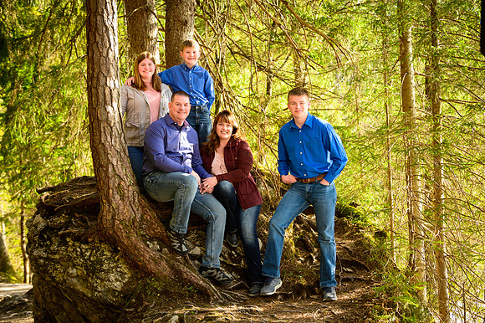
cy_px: 162
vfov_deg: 18.2
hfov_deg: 27.0
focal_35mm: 75
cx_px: 242
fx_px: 1010
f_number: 5.6
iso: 200
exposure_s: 1/100
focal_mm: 75
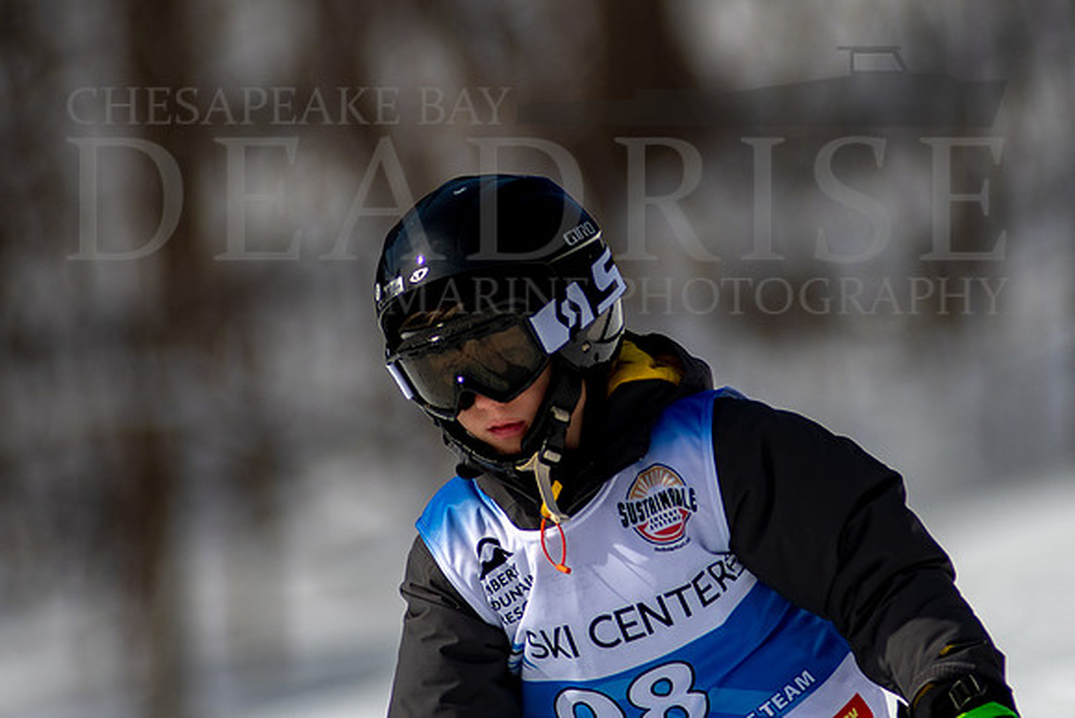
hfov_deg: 3.6
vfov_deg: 2.4
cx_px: 630
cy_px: 270
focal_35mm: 576
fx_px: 17200
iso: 100
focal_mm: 300
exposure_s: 1/6400
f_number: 2.8
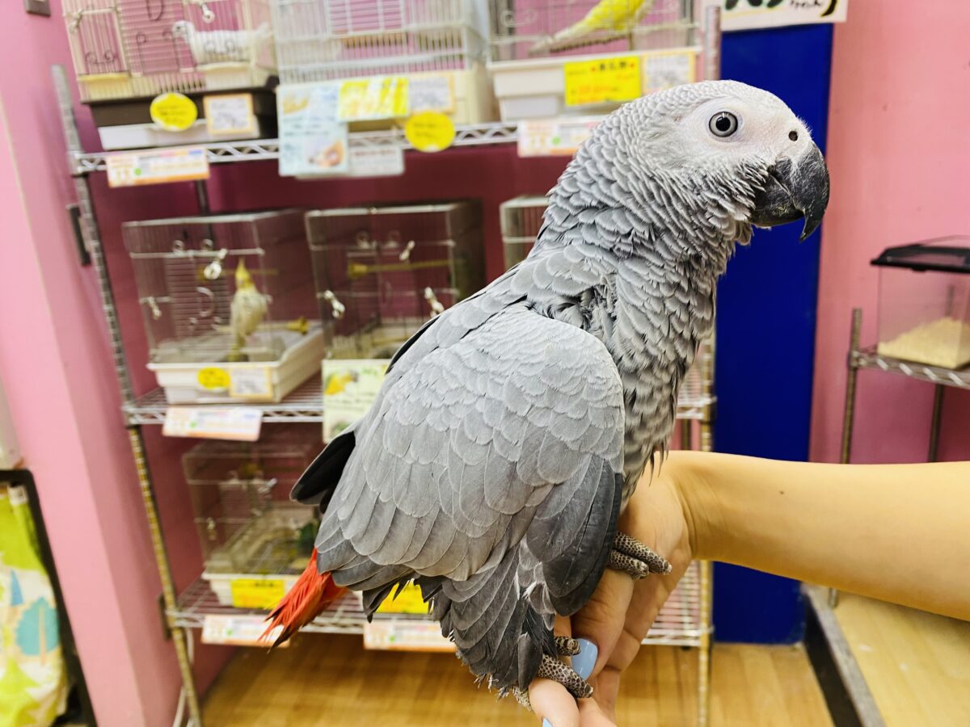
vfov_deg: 53.1
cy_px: 364
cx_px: 485
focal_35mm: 26
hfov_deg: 67.3
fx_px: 729
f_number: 1.8
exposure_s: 1/50
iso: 64
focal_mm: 4.25
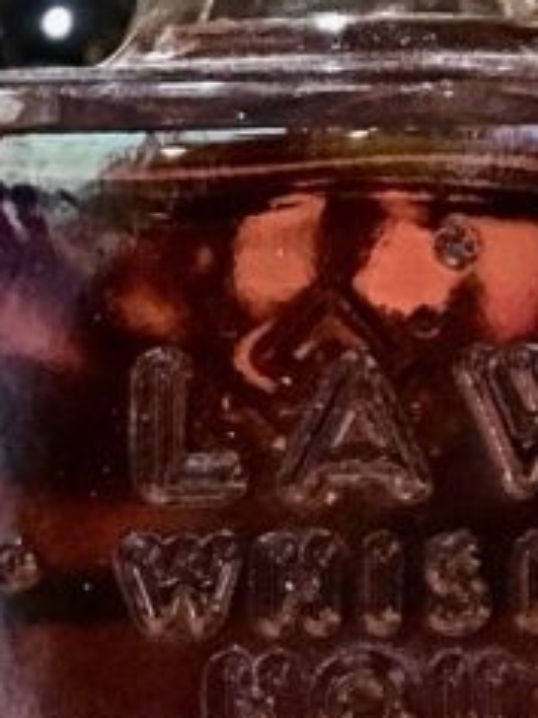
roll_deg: +0.3
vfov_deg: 15.6
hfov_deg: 11.5
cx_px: -106
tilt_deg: -2.2
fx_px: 2611
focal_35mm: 126
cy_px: 496
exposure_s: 1/15
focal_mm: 4.15
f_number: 2.2
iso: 800
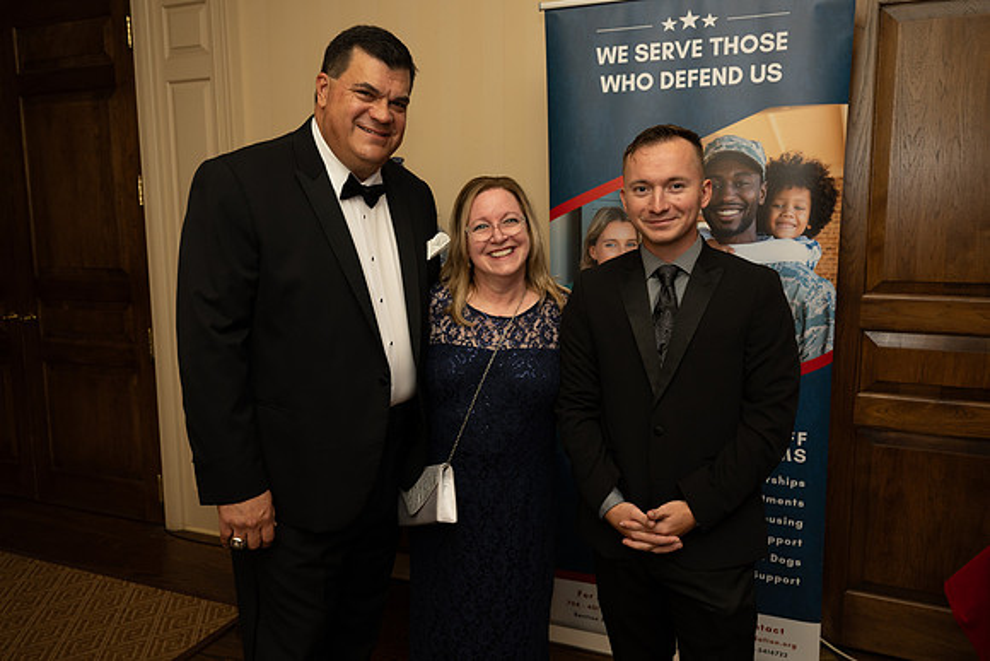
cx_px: 495
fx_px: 811
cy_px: 330
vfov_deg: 44.3
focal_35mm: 30
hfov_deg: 62.8
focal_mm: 29.5
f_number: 4
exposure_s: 1/100
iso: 640
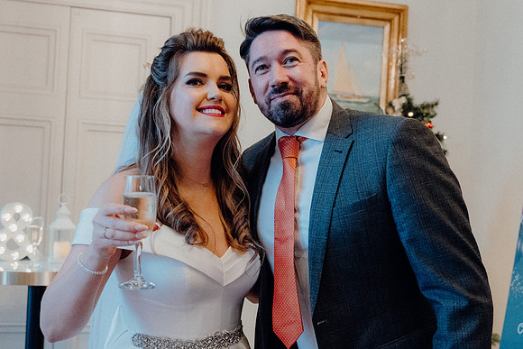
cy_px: 174
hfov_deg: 43.7
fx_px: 652
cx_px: 251
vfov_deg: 30.0
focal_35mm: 45
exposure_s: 1/200
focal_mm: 36
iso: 5000
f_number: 3.5
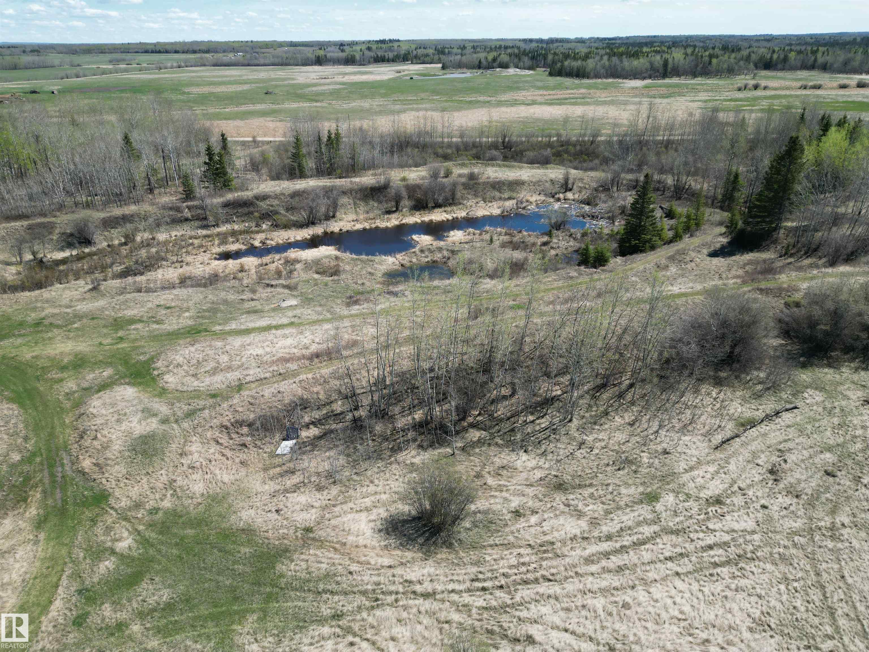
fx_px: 602
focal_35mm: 24
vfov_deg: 56.8
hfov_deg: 71.6
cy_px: 326
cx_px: 434
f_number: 1.7
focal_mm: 6.72
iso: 140
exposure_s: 1/2500
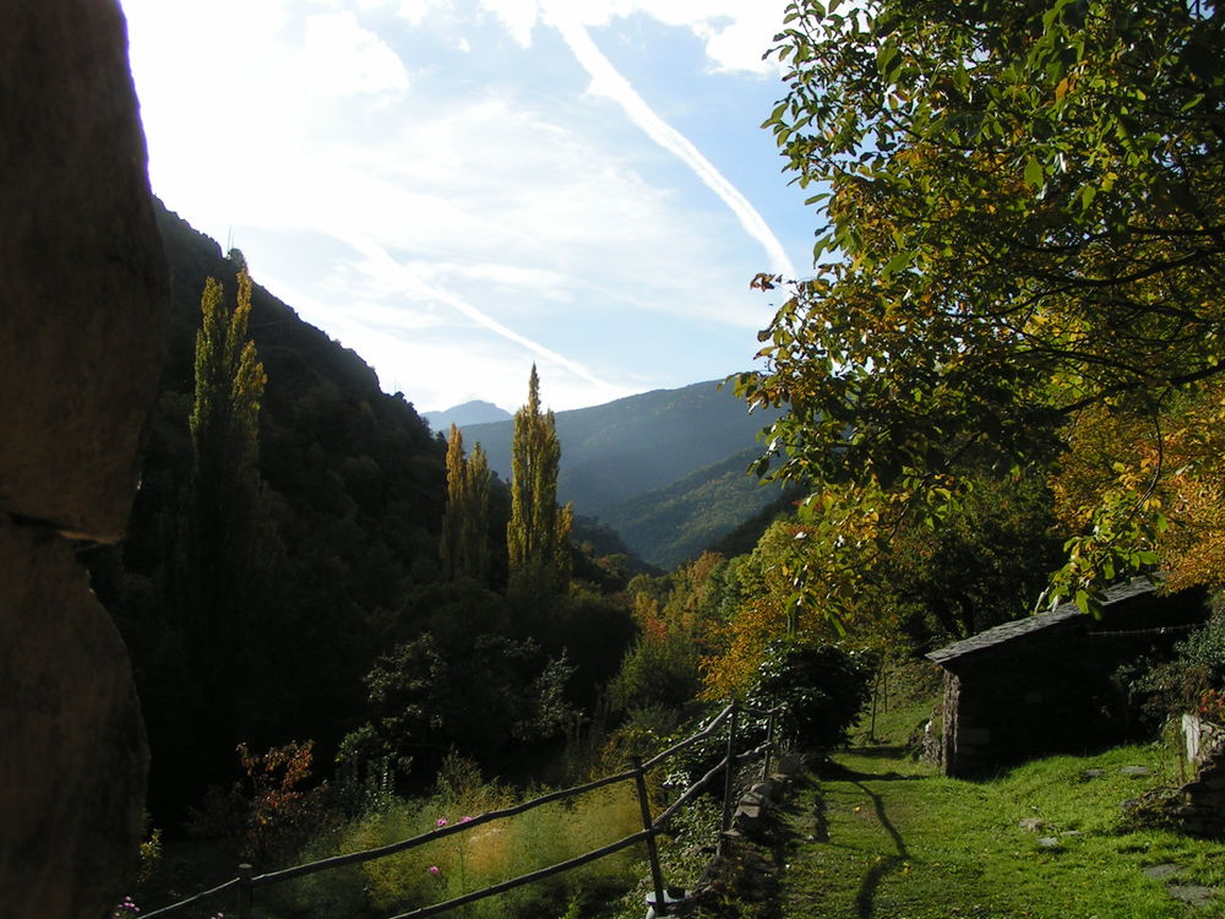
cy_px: 460
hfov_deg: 49.0
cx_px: 612
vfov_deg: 37.7
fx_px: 1345
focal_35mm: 38
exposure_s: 1/400
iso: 50
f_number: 5.6
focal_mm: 5.8
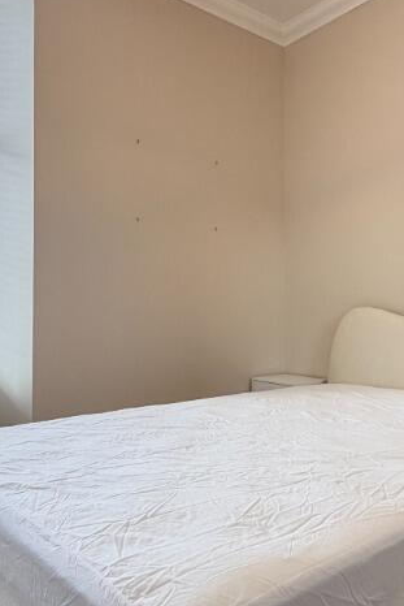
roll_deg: +0.5
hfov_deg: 40.3
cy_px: 316
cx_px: 290
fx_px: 538
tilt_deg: +0.4
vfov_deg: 58.7
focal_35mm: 32
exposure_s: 1/121
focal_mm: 2.22
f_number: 2.2
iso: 125
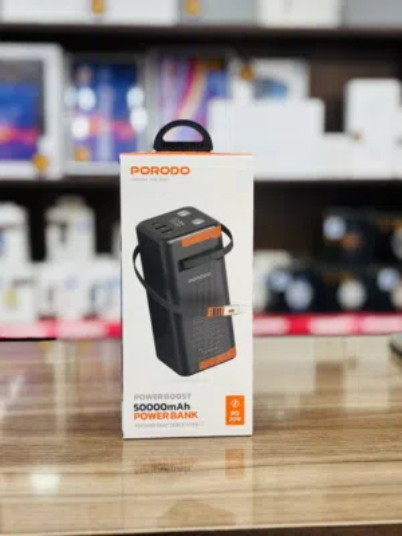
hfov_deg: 28.0
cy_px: 268
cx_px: 201
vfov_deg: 36.8
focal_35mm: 52
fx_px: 805
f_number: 1.6
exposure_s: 1/50
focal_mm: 5.96
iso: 32
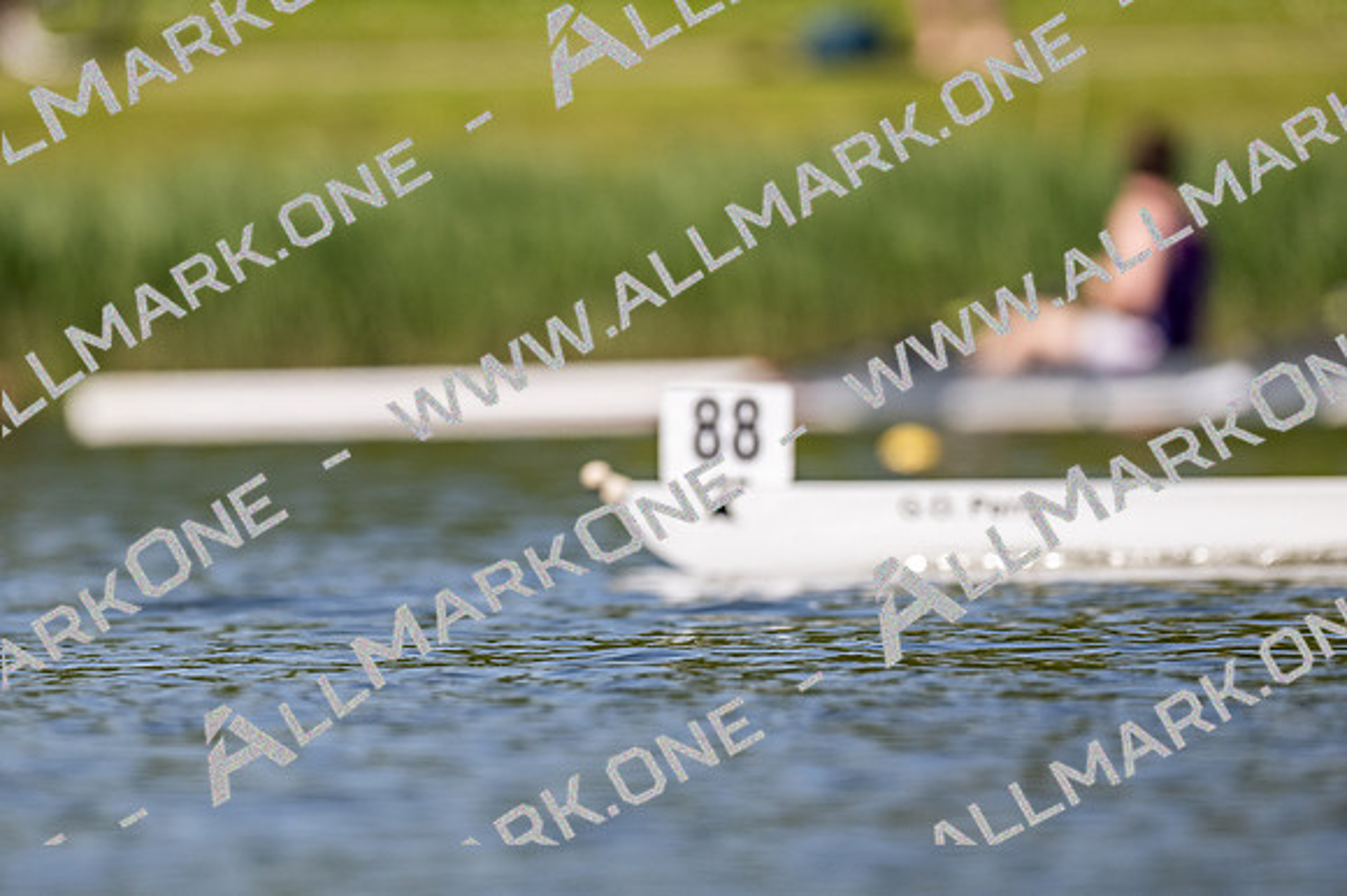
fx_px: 33655
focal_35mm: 900
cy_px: 448
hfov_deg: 2.3
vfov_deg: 1.5
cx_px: 674
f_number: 4
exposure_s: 1/2500
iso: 180
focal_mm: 600
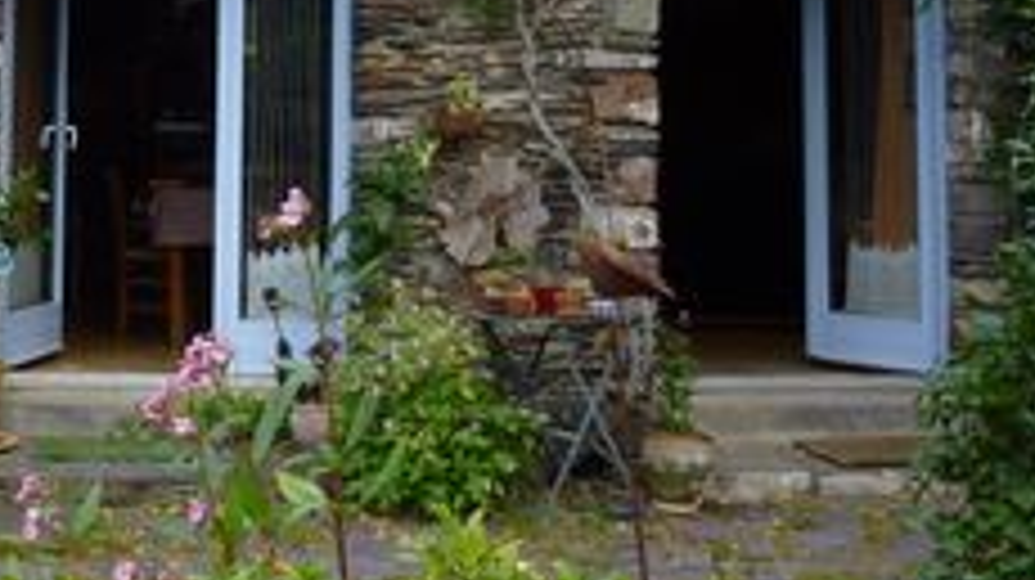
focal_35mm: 71
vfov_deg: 16.2
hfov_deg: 29.0
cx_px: 180
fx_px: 1947
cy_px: -139
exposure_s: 1/320
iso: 100
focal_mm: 4.5
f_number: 3.1
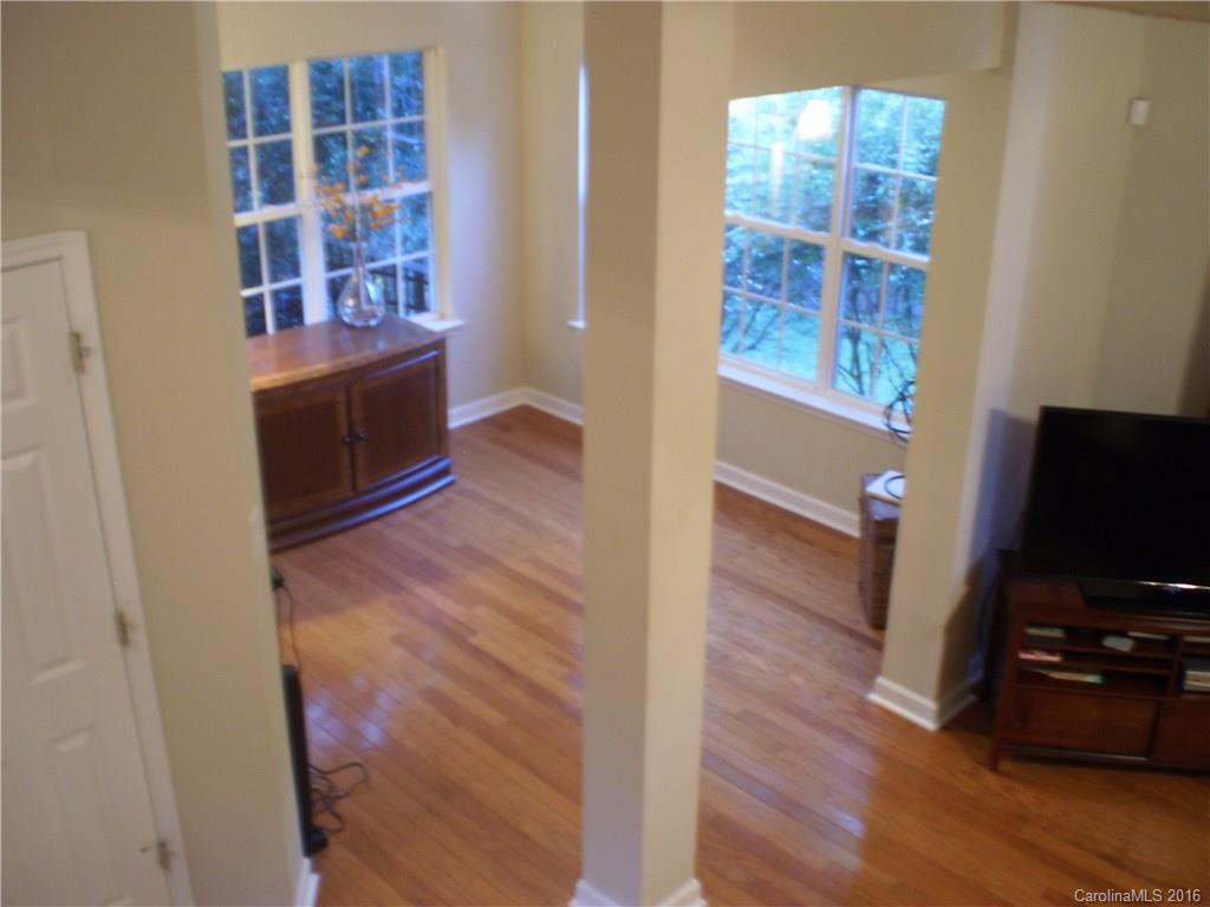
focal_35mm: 36
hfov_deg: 51.4
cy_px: 454
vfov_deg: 39.7
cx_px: 605
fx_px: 1258
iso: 125
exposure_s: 1/3
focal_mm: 6.3
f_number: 3.1
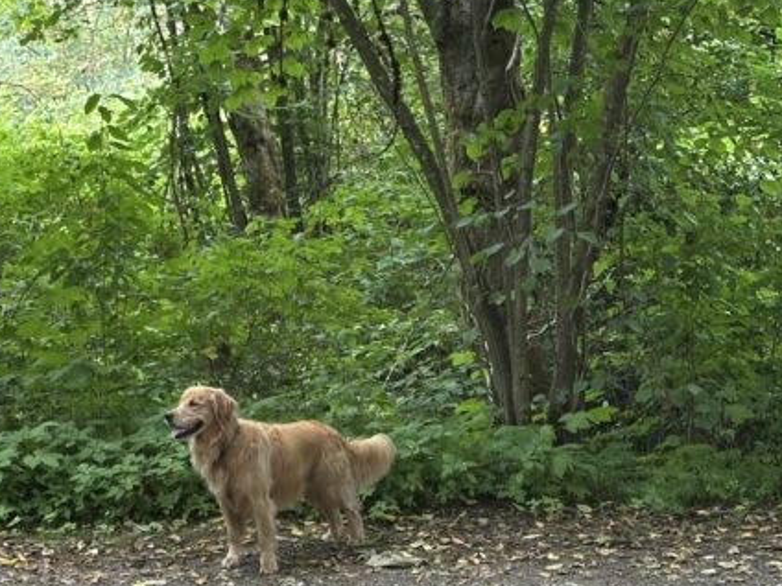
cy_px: 212
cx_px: 164
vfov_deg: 12.8
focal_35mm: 116
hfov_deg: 16.9
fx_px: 2621
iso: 80
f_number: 1.78
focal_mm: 6.86
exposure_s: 1/62
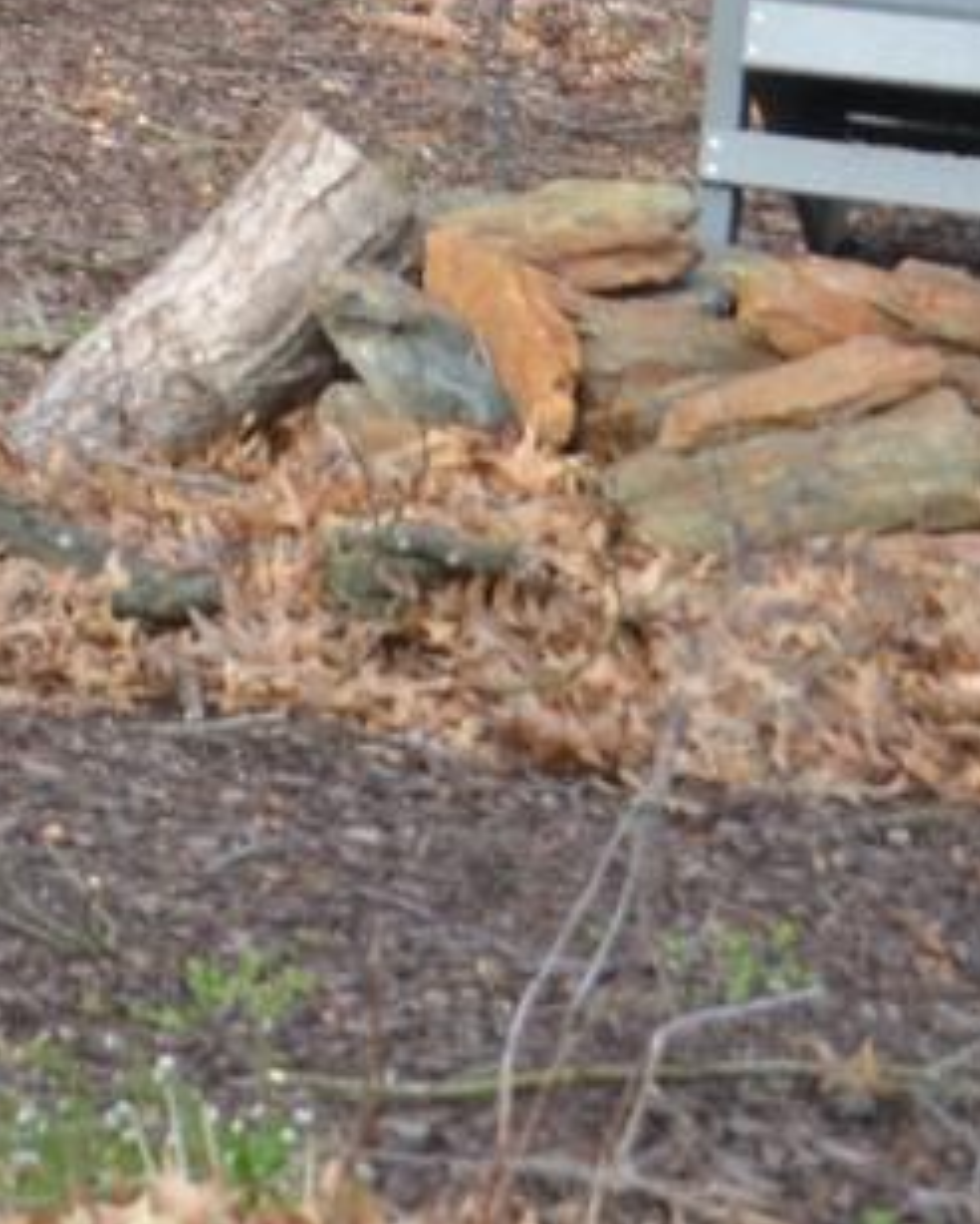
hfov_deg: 5.9
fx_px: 8480
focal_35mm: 234
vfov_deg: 8.0
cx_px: -2374
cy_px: -789
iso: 200
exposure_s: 1/160
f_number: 6.3
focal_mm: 25
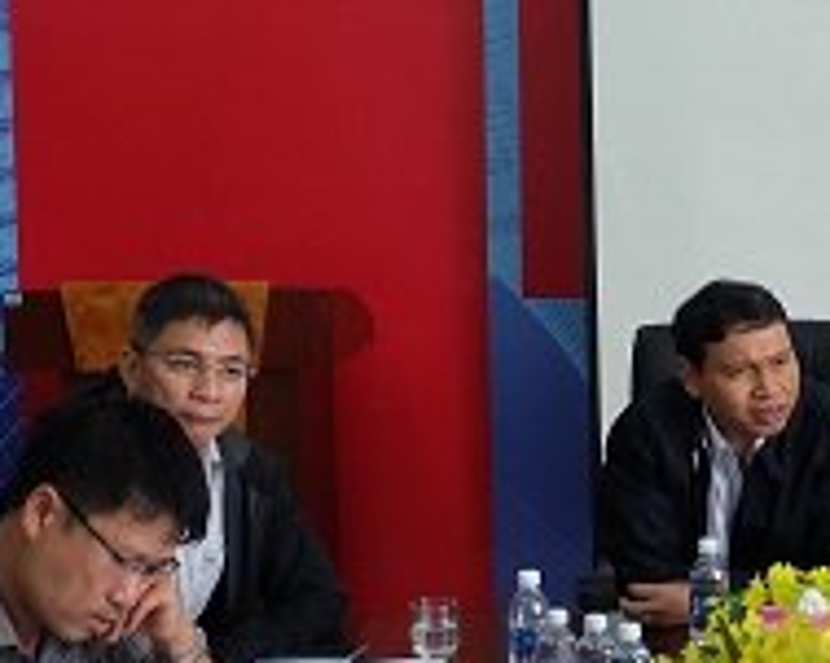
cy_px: 382
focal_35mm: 82
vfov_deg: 18.7
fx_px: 2013
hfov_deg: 22.5
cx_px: 799
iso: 500
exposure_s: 1/70
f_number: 4
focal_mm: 22.2
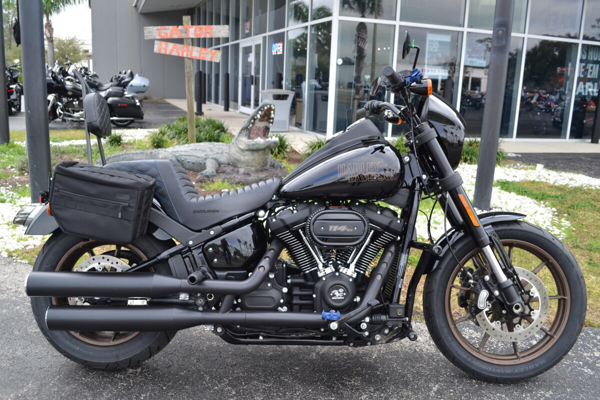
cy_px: 200
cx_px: 300
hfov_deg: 61.9
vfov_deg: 43.6
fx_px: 500
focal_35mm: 30
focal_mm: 20
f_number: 5.6
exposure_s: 1/125
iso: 140
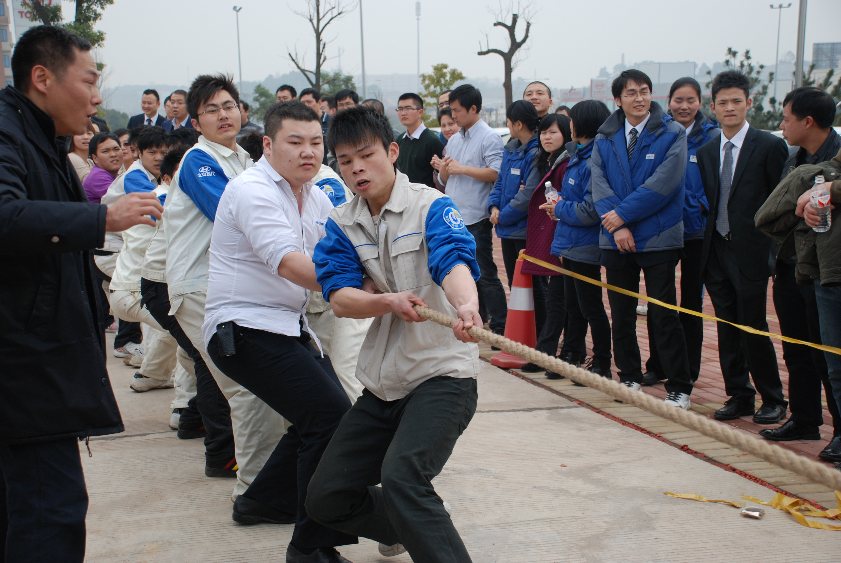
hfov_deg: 37.8
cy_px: 282
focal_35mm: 52
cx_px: 420
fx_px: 1228
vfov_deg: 25.8
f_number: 4.5
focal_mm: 35
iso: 200
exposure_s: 1/500
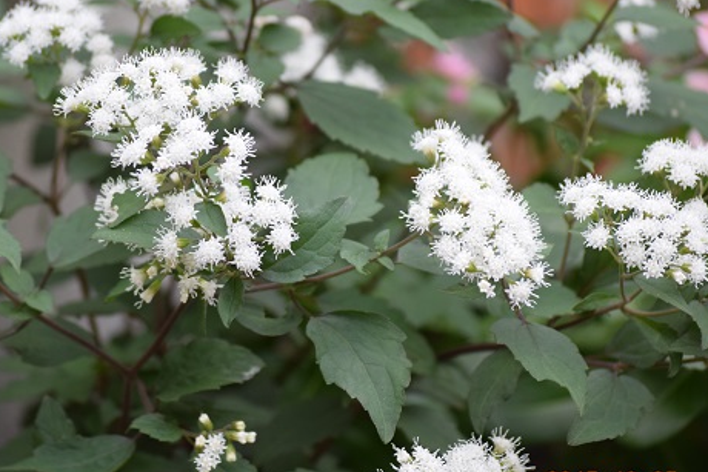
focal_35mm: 215
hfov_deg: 9.6
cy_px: 220
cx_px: 303
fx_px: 4229
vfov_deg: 6.4
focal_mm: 110
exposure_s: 1/160
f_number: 6.3
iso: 400
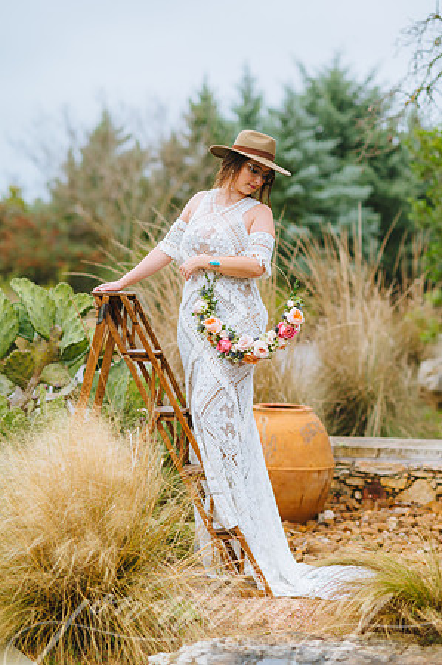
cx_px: 221
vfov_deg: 23.9
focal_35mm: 85
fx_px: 1569
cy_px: 332
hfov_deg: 16.0
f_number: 2
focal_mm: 85
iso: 320
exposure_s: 1/1000
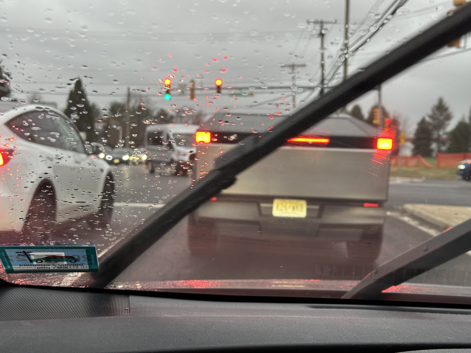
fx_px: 653
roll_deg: -0.8
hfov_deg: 39.7
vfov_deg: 30.3
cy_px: 176
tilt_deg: -1.7
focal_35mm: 48
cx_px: 236
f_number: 1.78
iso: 80
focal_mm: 6.86
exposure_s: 1/83
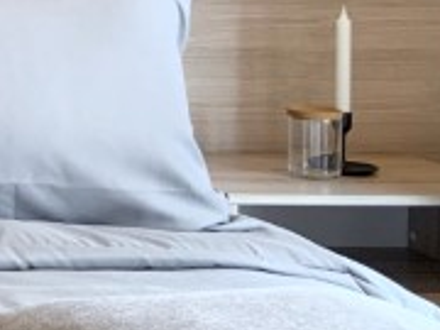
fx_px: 1309
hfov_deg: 16.4
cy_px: -86
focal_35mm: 103
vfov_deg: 13.9
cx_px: -318
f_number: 1.8
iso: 64
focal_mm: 3
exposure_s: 1/74
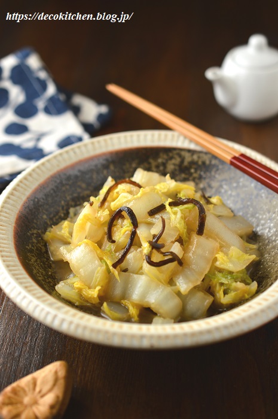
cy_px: 210
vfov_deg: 33.4
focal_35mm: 60
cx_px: 139
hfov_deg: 22.6
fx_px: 697
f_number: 4
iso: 100
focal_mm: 40
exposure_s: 1/60
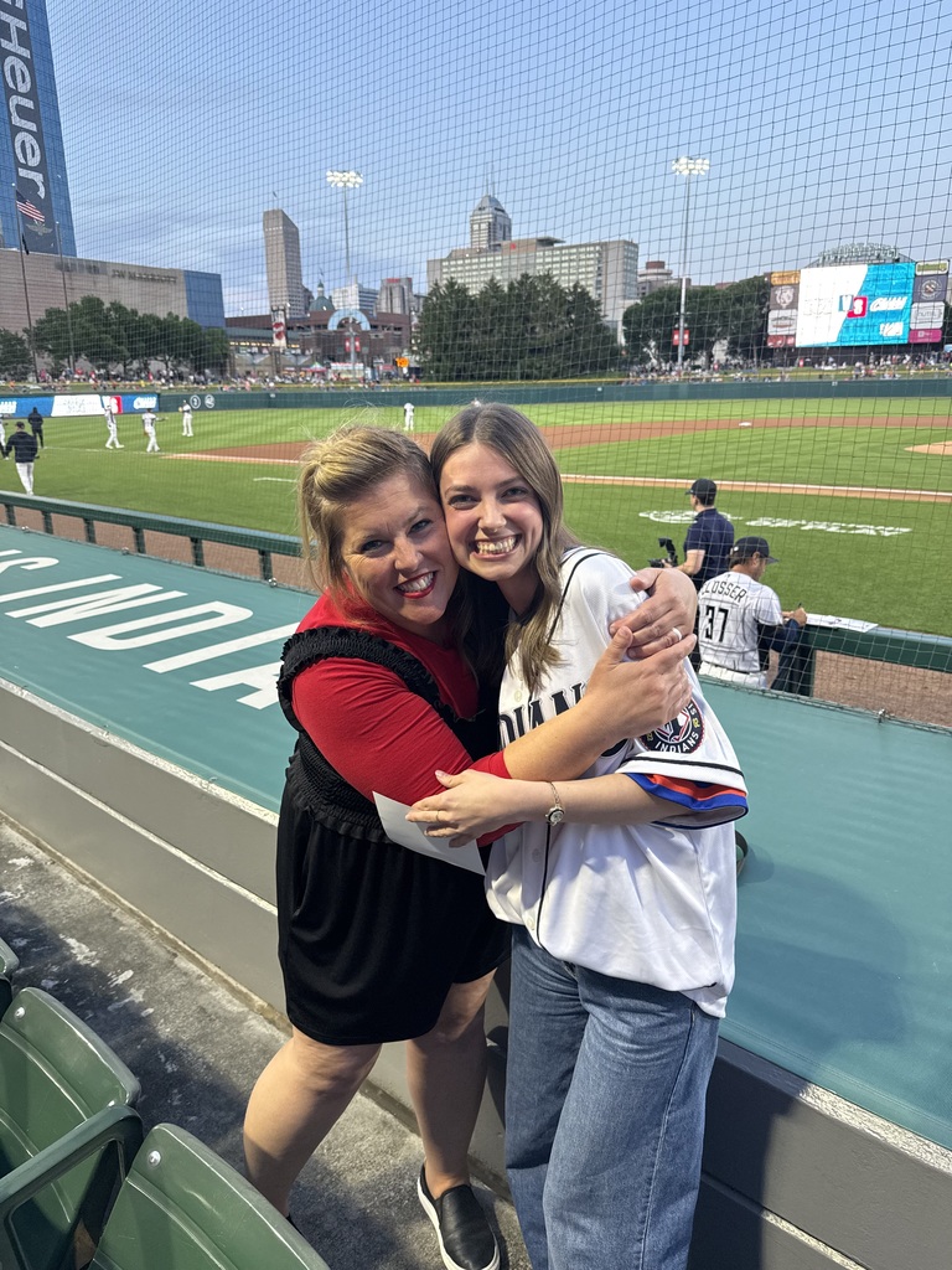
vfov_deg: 71.6
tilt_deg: -15.6
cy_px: 635
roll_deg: +1.3
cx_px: 476
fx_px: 880
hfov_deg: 56.8
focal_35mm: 24
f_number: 1.78
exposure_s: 1/118
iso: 125
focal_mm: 6.76
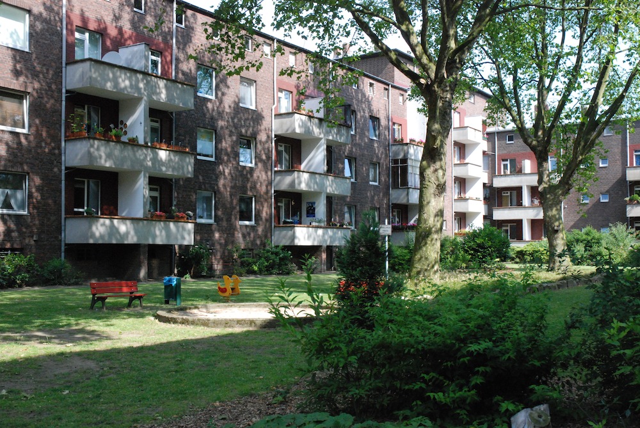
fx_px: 774
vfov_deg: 30.9
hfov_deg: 44.9
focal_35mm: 44
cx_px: 320
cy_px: 214
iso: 1600
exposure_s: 1/400
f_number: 10
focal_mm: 29
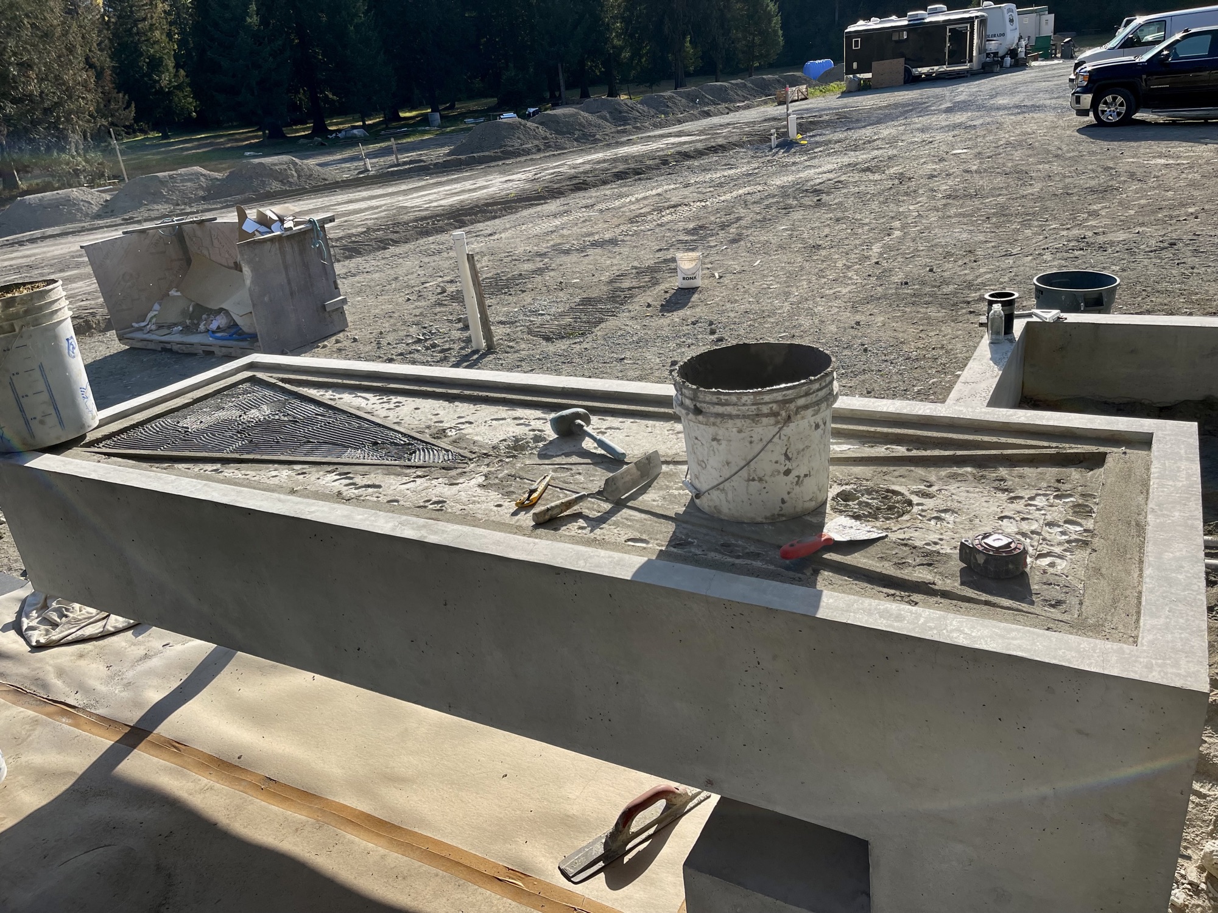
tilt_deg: -24.5
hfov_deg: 67.3
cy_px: 456
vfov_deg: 53.1
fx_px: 915
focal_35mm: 26
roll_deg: +6.5
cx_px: 609
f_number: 1.6
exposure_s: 1/2545
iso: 32
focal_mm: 5.1
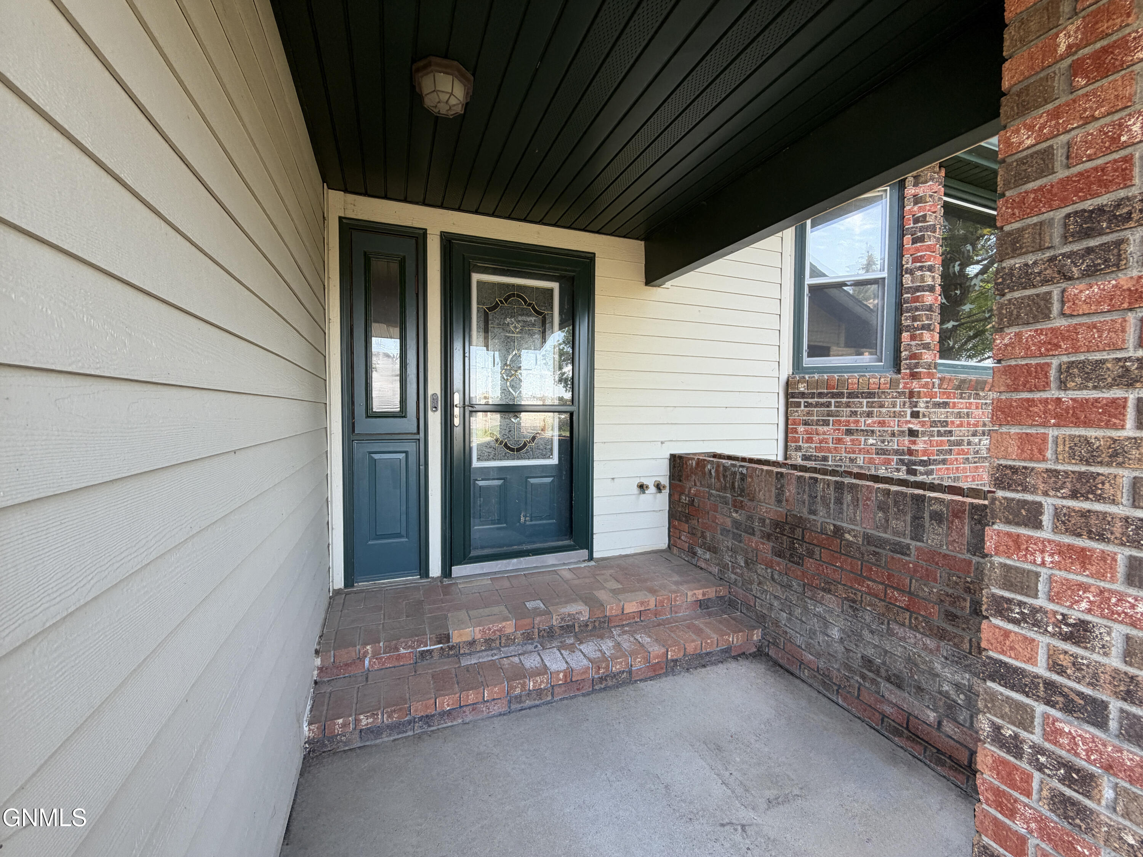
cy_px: 428
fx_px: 462
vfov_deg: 85.7
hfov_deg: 102.1
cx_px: 572
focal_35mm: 14
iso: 125
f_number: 2.2
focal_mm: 2.22
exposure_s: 1/121
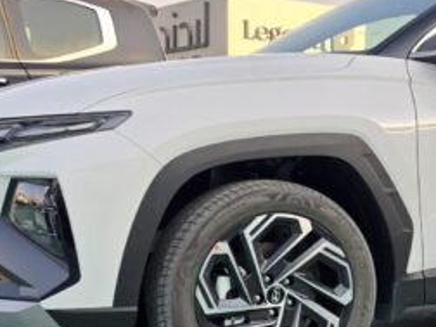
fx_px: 919
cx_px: 445
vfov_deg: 20.0
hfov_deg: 25.3
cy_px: 246
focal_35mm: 73
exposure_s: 1/233
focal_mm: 6.5
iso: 10
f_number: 1.4
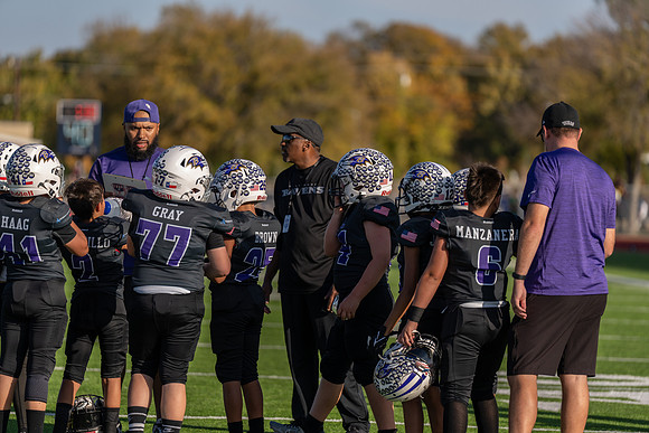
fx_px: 3606
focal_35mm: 200
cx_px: 324
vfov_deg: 6.9
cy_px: 216
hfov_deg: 10.3
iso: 125
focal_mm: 200
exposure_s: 1/1600
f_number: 3.2
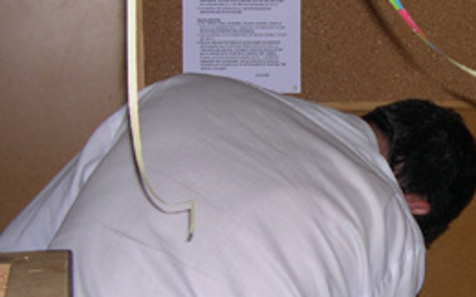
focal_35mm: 93
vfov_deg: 14.0
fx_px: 1205
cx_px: 485
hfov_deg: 21.5
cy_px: 214
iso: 100
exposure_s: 1/60
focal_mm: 8
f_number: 2.8
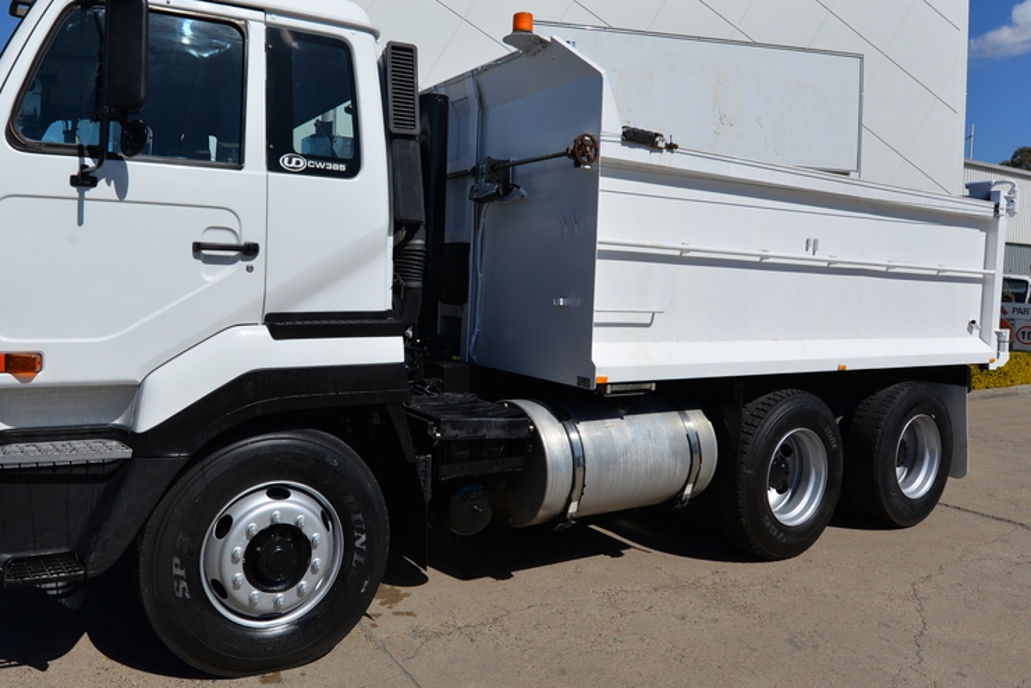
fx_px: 716
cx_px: 389
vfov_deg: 51.2
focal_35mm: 25
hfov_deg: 70.4
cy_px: 304
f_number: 10
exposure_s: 1/400
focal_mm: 18
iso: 100
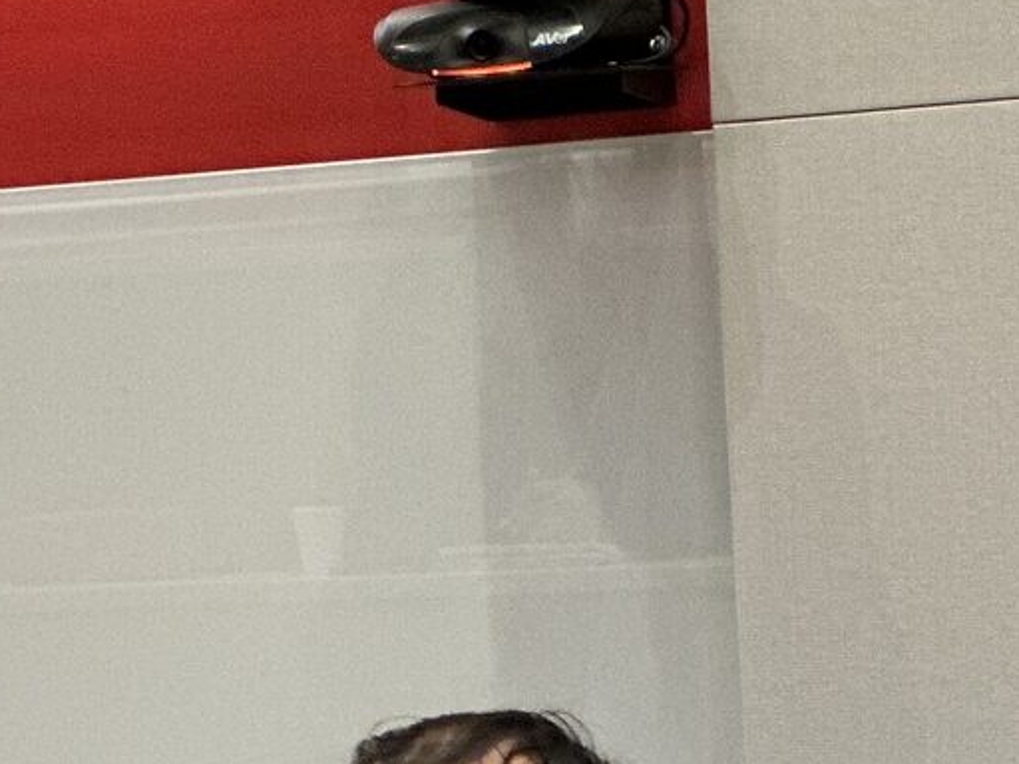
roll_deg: +3.8
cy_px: 1281
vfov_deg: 5.1
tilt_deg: -4.1
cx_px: -340
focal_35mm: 289
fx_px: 8507
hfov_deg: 6.8
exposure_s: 1/40
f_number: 2.8
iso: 250
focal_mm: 9
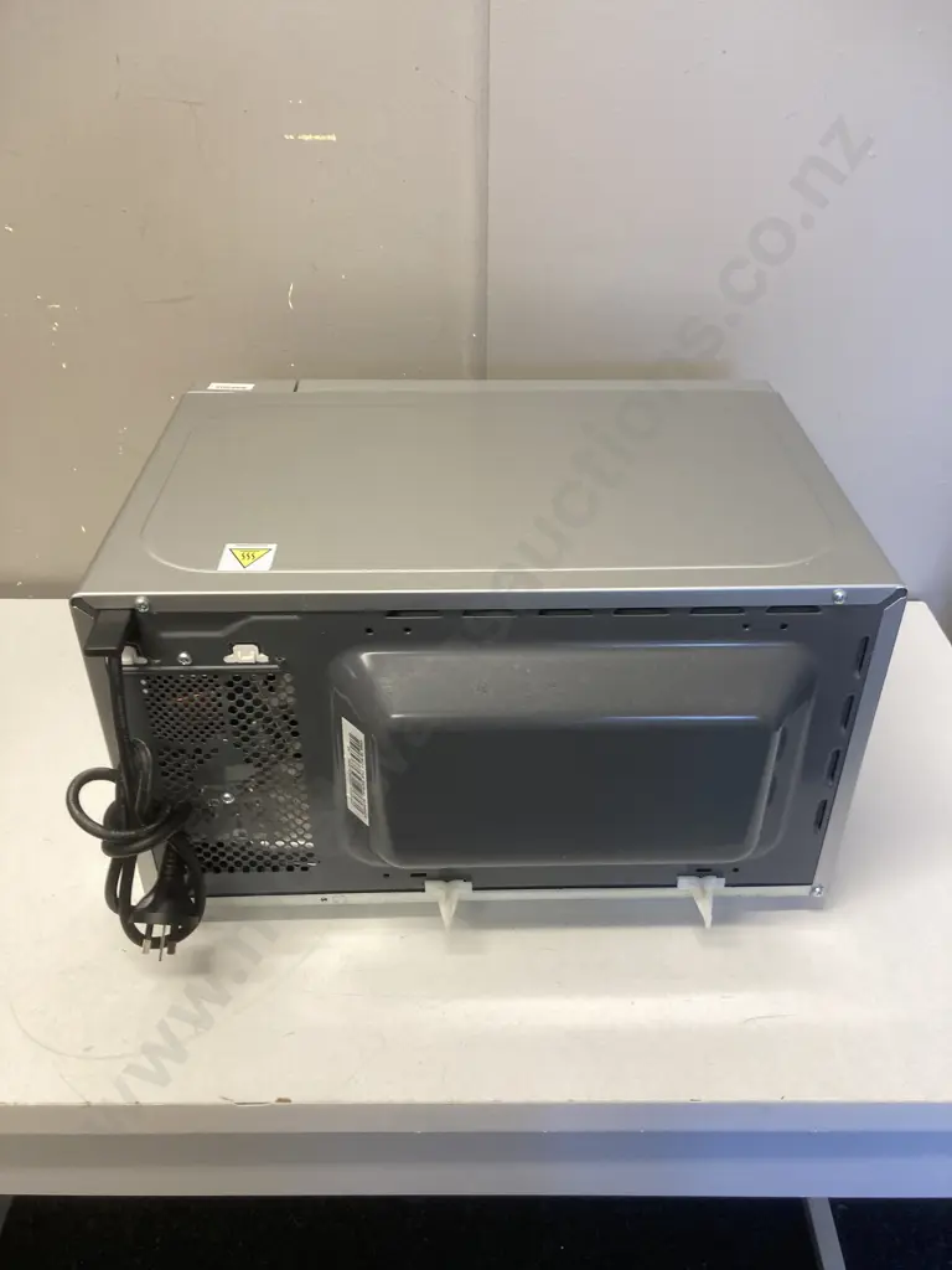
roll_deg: -1.5
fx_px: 1027
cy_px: 635
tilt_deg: -34.4
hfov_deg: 49.7
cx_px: 476
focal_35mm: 28
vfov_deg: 63.4
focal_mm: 3.99
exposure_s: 1/50
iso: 64
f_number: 1.8
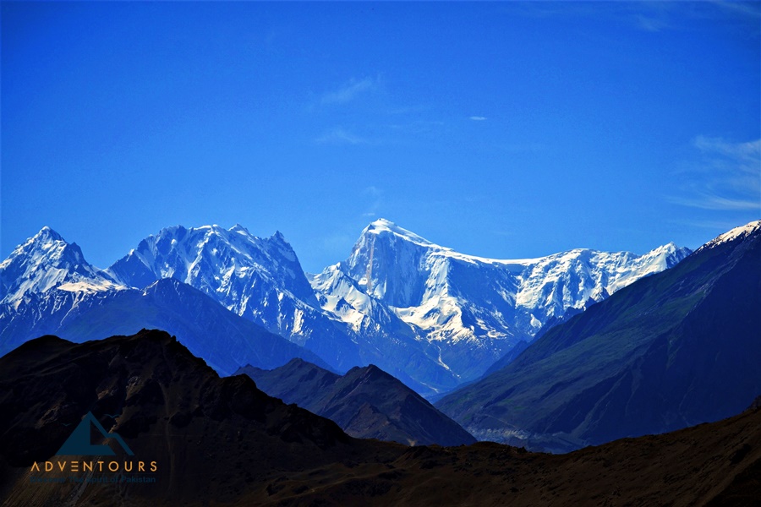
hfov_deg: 20.6
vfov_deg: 13.8
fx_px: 2093
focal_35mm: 99
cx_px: 380
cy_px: 254
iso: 100
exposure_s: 1/640
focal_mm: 66
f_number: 6.3
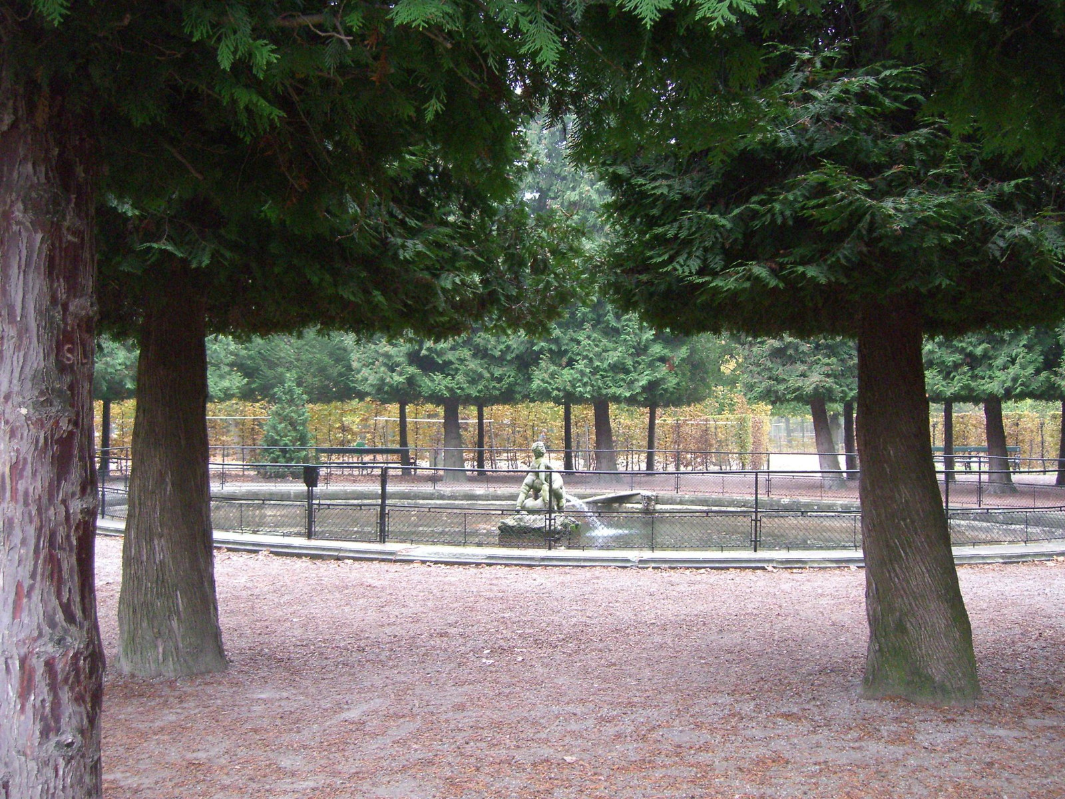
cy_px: 400
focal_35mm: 38
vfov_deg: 37.7
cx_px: 532
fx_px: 1169
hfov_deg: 49.0
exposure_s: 1/125
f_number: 2.8
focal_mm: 7.9
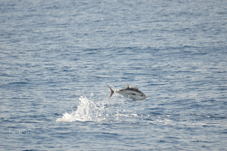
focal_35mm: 495
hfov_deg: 4.2
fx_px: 3114
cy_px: 76
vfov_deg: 2.8
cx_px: 114
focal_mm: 330
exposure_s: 1/640
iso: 200
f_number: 6.3
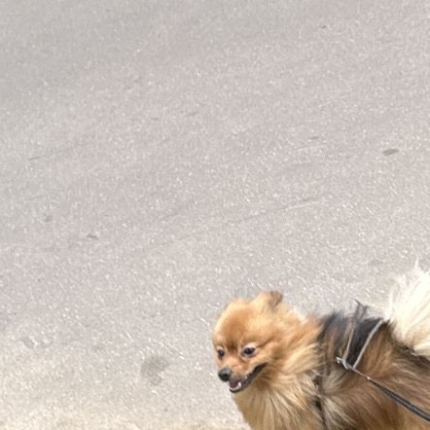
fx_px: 1293
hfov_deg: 18.5
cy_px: 261
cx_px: 412
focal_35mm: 92
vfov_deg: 18.9
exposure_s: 1/122
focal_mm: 2.69
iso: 40
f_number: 1.9
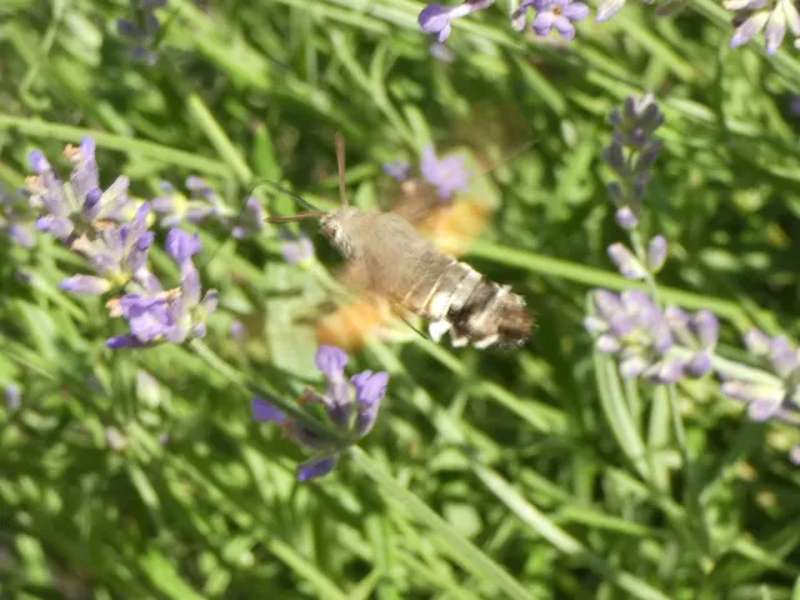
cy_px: 300
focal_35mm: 144
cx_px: 400
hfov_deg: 13.7
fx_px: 3328
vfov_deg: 10.3
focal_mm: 25.8
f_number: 5.3
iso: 100
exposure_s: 1/80
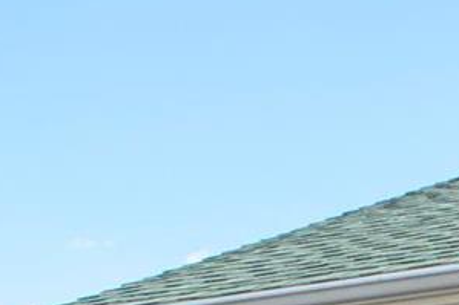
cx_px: 605
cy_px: 604
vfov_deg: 7.2
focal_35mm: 185
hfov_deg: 10.9
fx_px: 2353
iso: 400
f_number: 10
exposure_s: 1/320
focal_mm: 23
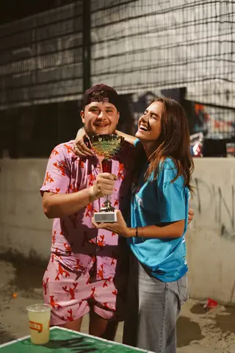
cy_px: 176
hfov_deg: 27.0
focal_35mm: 50
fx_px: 490
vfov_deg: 39.6
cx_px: 118
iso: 4000
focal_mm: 50
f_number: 1.8
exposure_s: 1/320
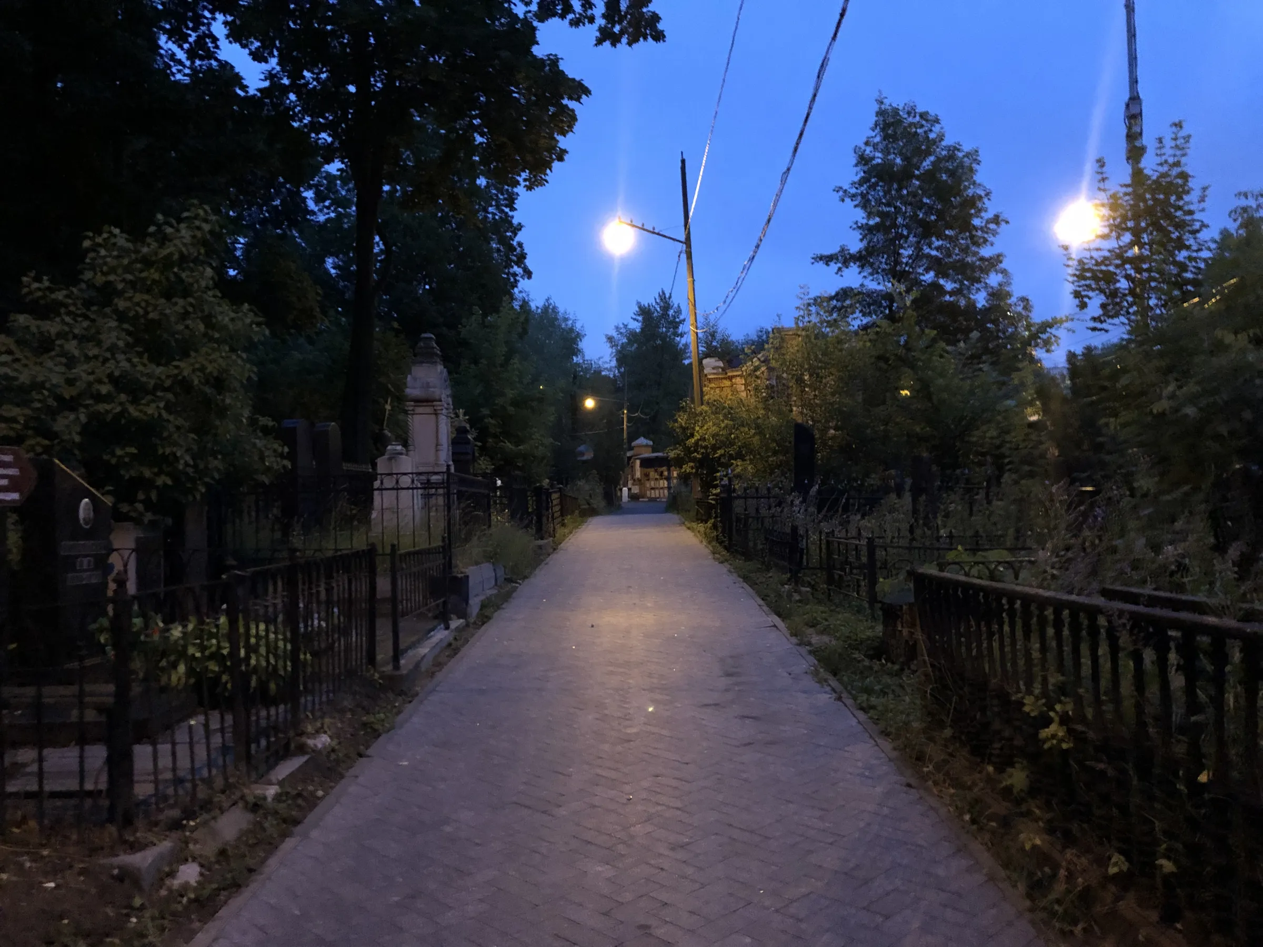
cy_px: 474
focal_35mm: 28
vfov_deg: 49.7
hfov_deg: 63.4
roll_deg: +2.4
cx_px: 632
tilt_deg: -0.1
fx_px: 1022
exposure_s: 1/4
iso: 250
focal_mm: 4
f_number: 1.8
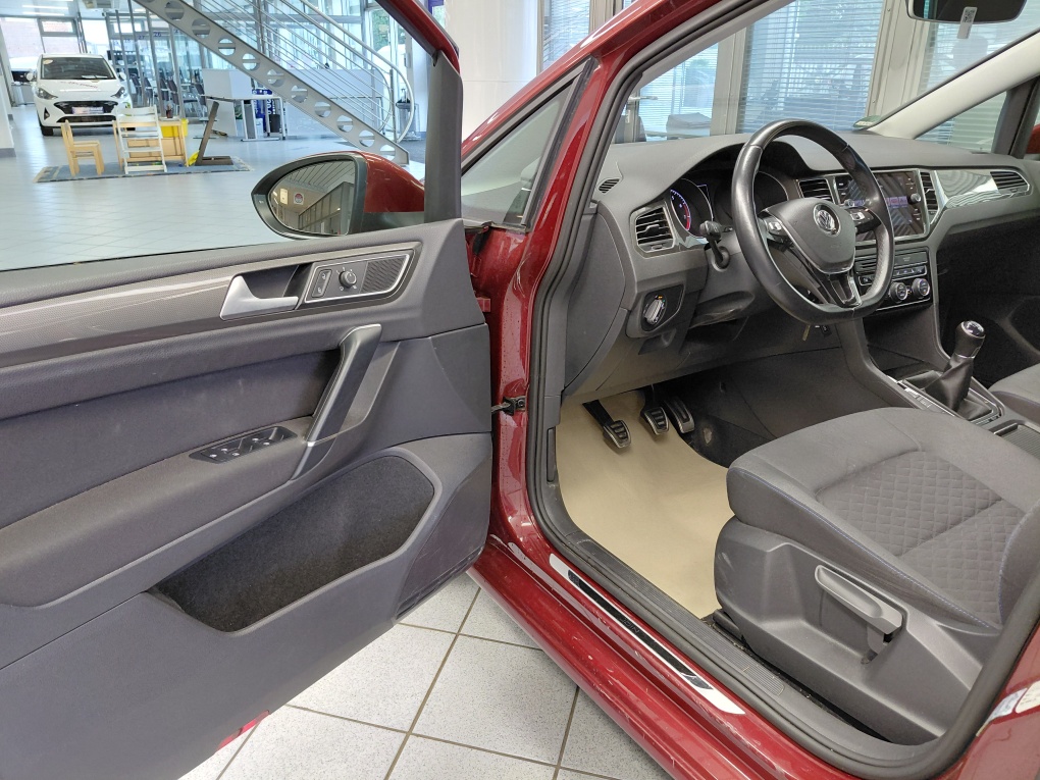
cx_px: 520
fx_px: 751
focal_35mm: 25
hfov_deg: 69.4
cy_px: 390
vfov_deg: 54.9
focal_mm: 4.69
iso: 320
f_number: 1.8
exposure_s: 1/60
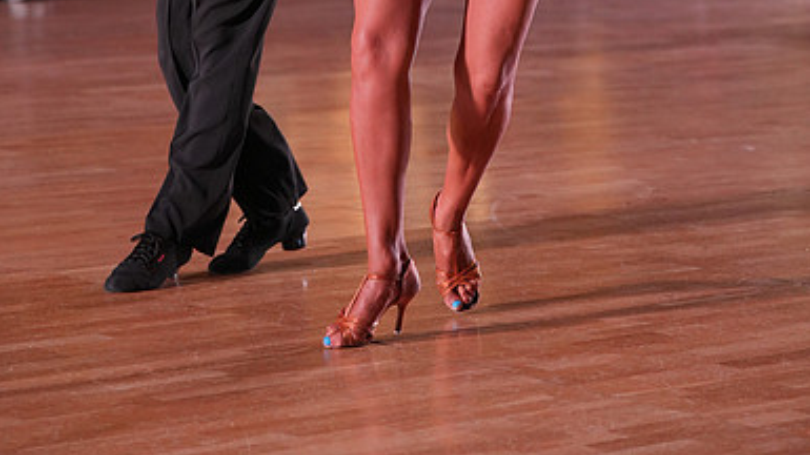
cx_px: 405
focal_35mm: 139
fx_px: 2984
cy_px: -147
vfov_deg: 8.6
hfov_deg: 15.5
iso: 2000
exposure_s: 1/500
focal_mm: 88
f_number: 4
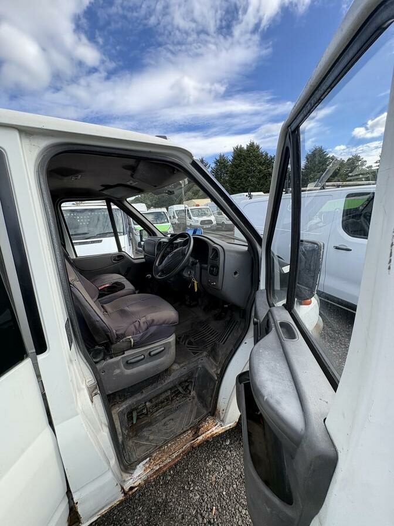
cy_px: 263
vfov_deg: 102.1
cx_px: 197
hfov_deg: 85.7
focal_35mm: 14
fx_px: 212
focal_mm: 2.22
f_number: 2.2
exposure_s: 1/552
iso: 64
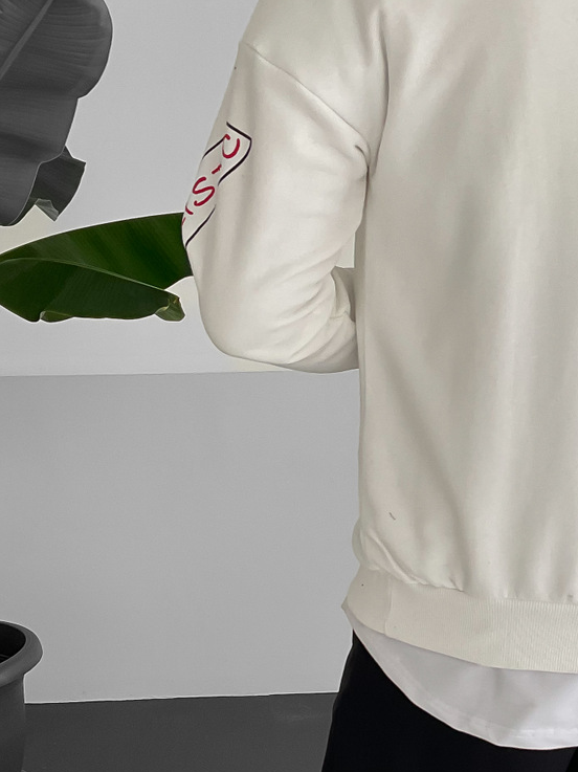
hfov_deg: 22.2
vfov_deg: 30.2
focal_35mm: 63
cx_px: 602
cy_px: 594
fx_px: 1404
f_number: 1.8
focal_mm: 3
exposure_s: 1/120
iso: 32
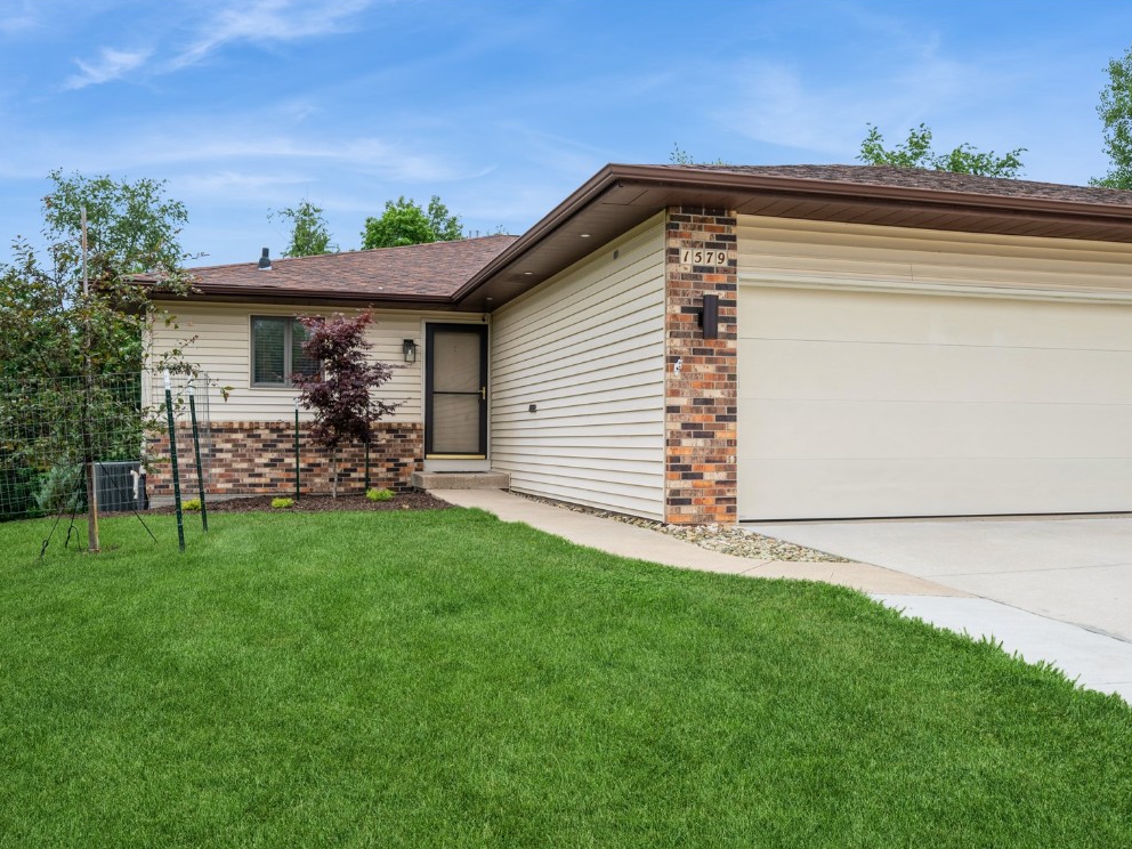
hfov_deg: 61.7
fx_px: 948
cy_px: 434
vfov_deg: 48.2
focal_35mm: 29
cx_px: 575
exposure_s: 1/100
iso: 200
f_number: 8
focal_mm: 26
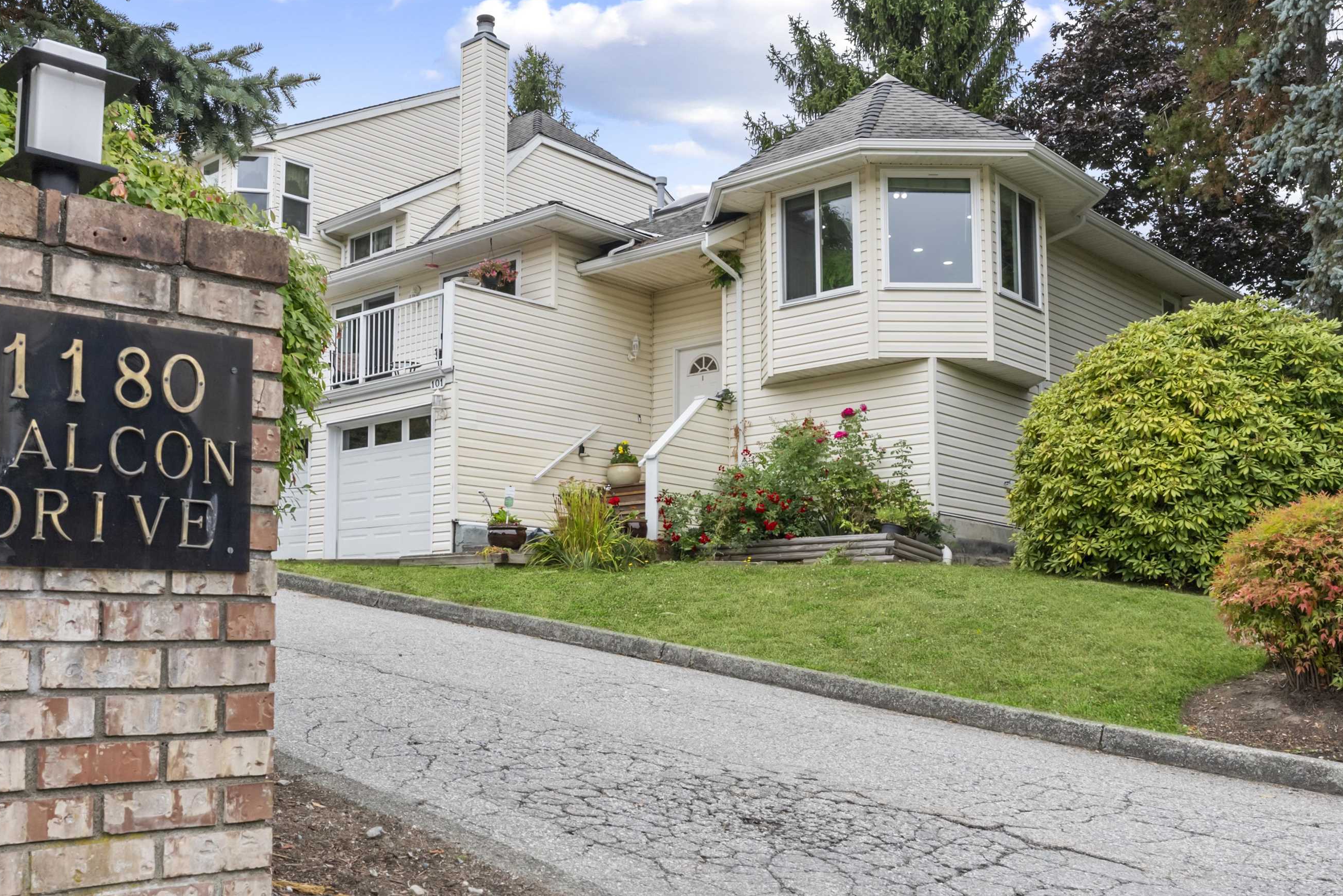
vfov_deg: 38.2
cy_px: 512
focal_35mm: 35
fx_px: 1291
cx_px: 559
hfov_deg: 54.7
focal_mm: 29.5
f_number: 13
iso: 1000
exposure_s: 1/250
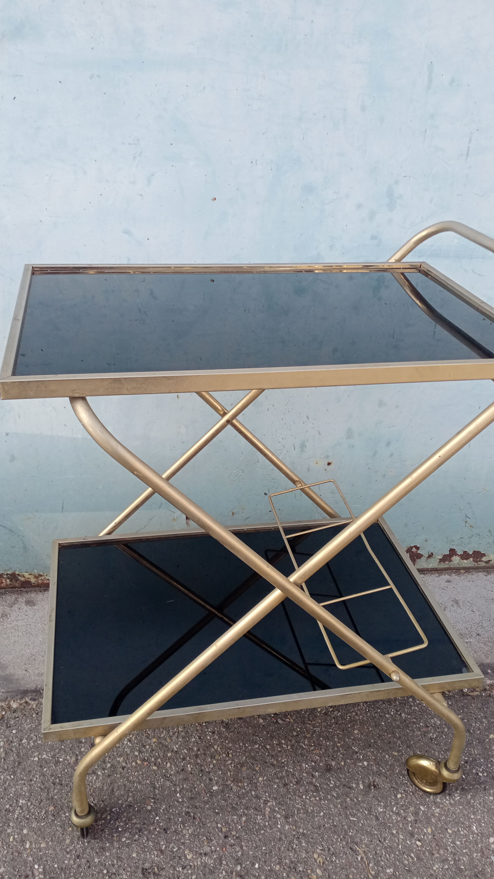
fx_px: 722
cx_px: 245
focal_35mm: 31
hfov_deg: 37.8
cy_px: 440
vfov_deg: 62.6
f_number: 1.8
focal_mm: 4.05
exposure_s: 1/158
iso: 112
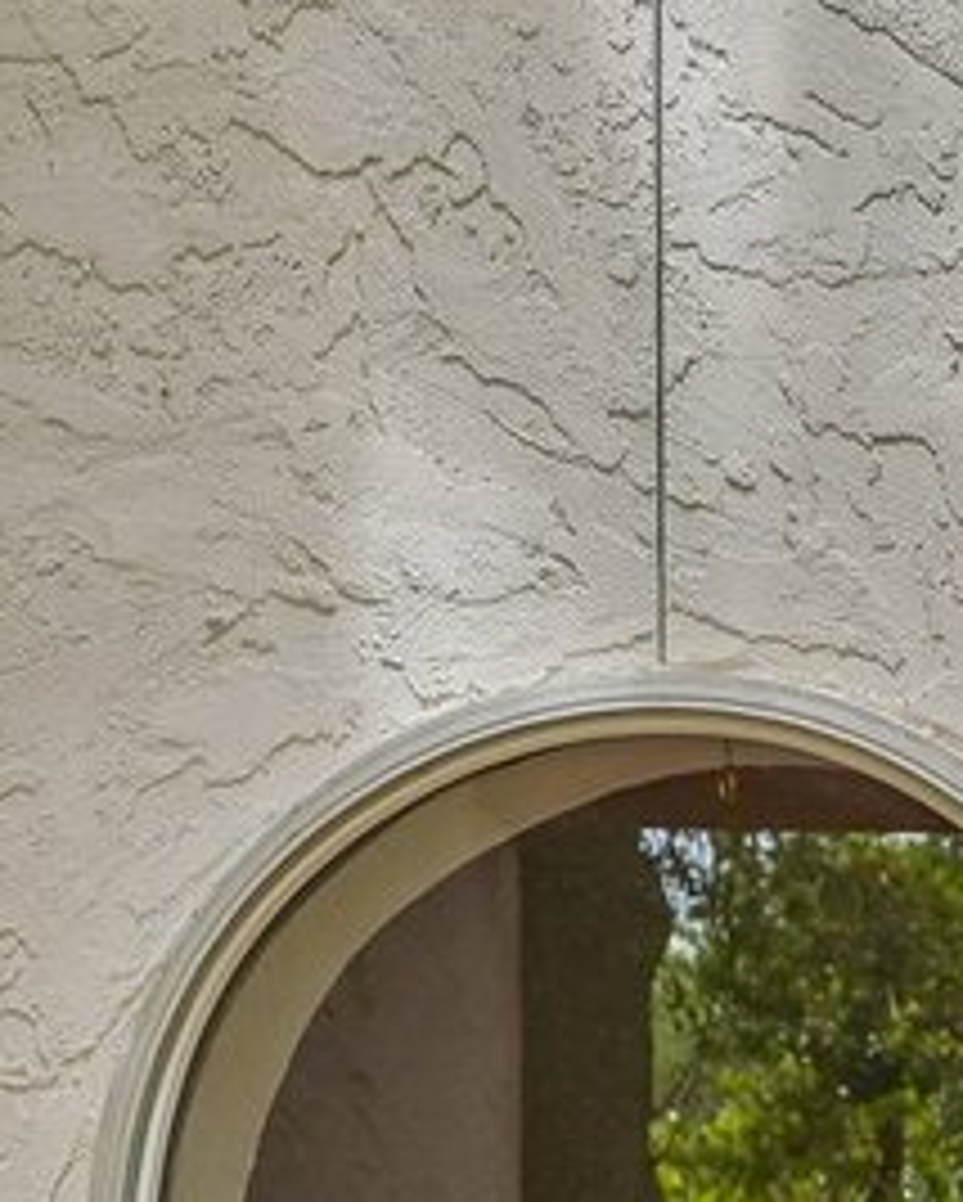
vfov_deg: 9.2
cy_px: 2341
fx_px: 7082
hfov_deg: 6.7
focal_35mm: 199
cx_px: 3344
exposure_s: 1/50
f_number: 8
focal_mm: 35
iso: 100
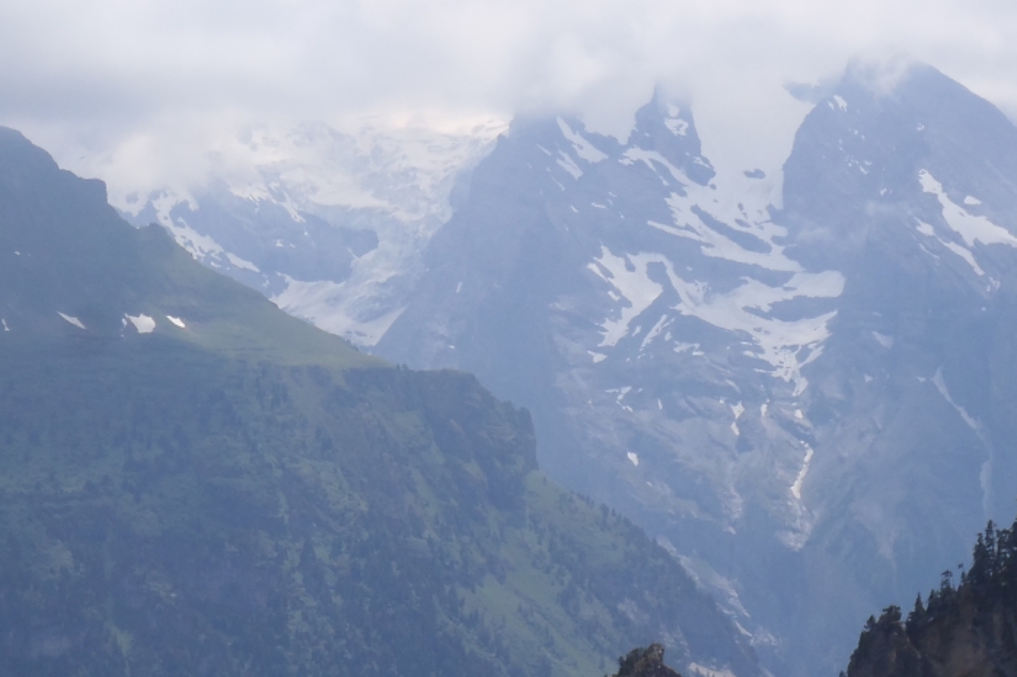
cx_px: 710
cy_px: 368
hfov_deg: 12.6
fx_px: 4603
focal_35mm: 163
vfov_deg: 8.4
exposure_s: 1/500
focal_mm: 18.2
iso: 80
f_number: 6.3
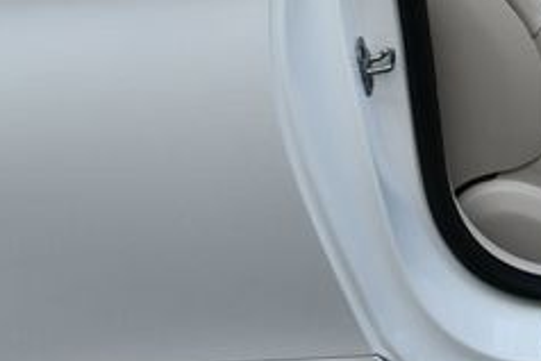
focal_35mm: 97
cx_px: 646
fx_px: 1459
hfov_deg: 19.8
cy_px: -114
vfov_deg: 13.6
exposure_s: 1/250
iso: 200
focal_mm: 18
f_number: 7.1
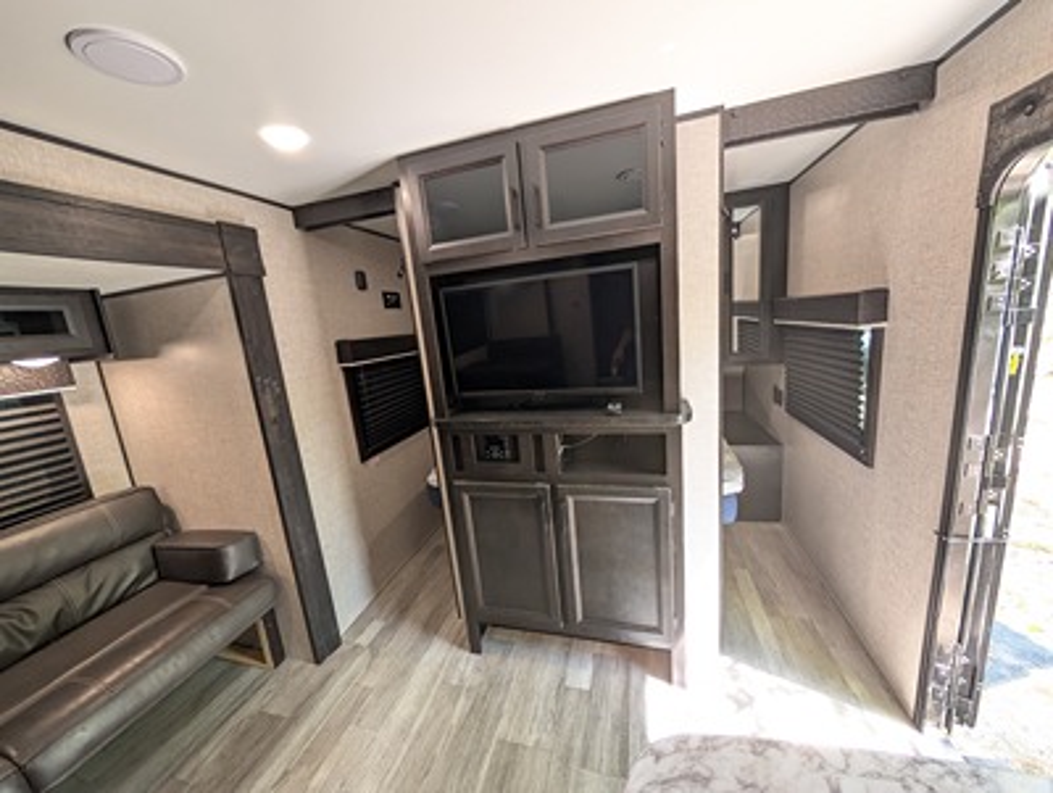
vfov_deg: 94.6
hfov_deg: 110.5
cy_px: 396
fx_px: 365
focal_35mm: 12
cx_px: 526
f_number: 1.7
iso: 108
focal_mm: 2.02
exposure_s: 1/58.1
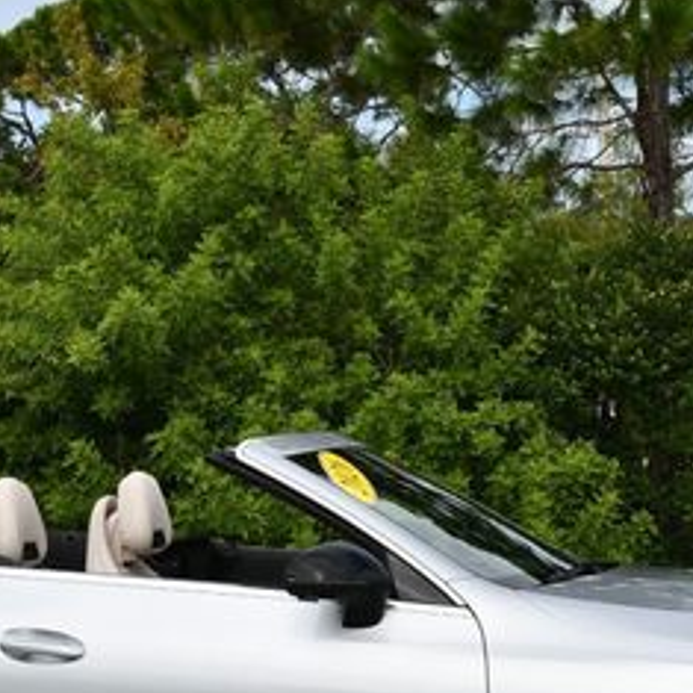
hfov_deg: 15.7
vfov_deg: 15.6
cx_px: 318
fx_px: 2514
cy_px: 519
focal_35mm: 111
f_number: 8
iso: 100
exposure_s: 1/250
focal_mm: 24
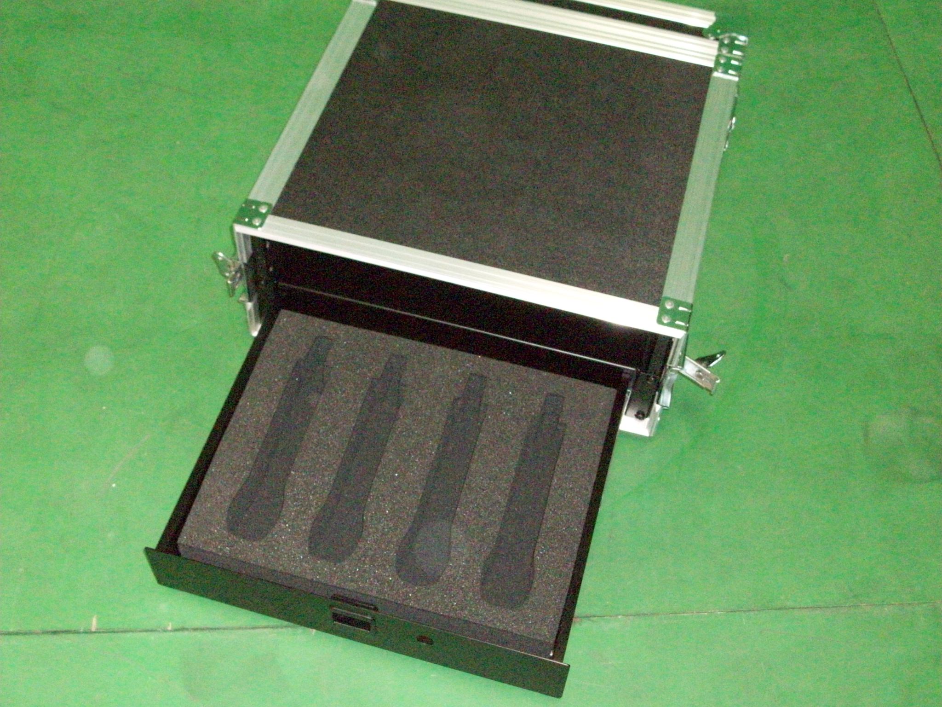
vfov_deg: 34.3
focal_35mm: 42
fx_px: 1143
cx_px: 471
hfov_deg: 44.8
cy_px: 354
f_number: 3.2
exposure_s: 1/147
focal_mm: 7.1
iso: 800
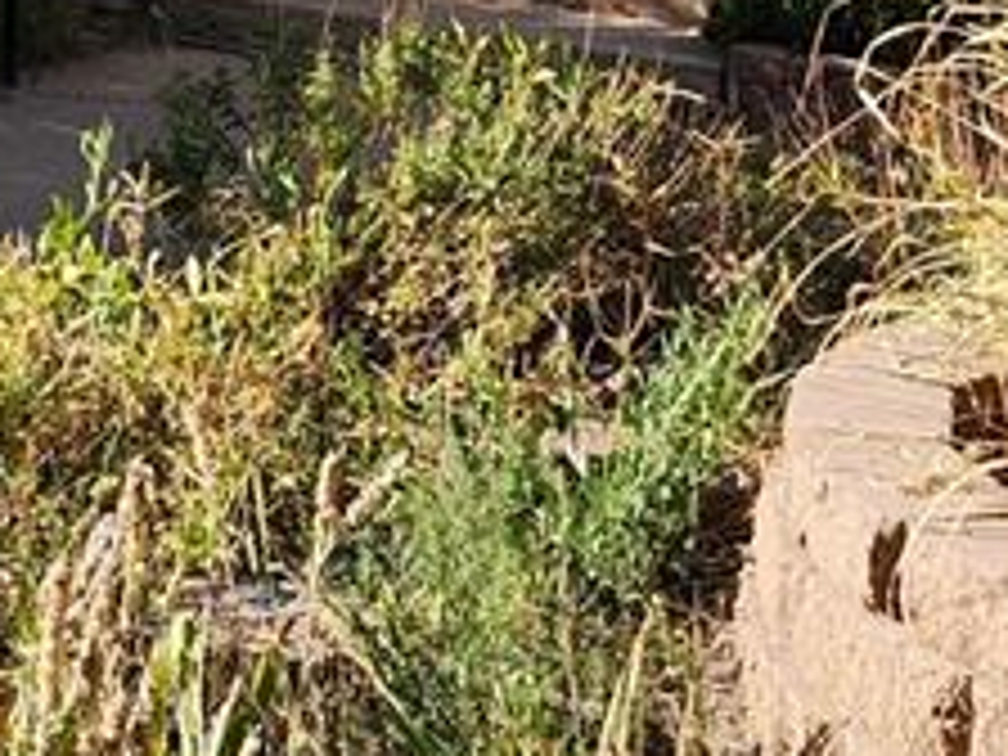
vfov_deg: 12.9
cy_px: -560
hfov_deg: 18.6
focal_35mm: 105
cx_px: 216
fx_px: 3058
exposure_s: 1/818
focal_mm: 5.54
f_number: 1.8
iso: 25
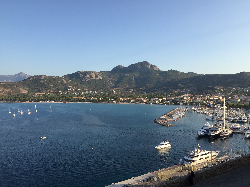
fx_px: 209
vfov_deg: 48.2
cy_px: 94
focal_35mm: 29
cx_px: 125
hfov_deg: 61.7
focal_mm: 4.15
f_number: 2.2
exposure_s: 1/942
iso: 32
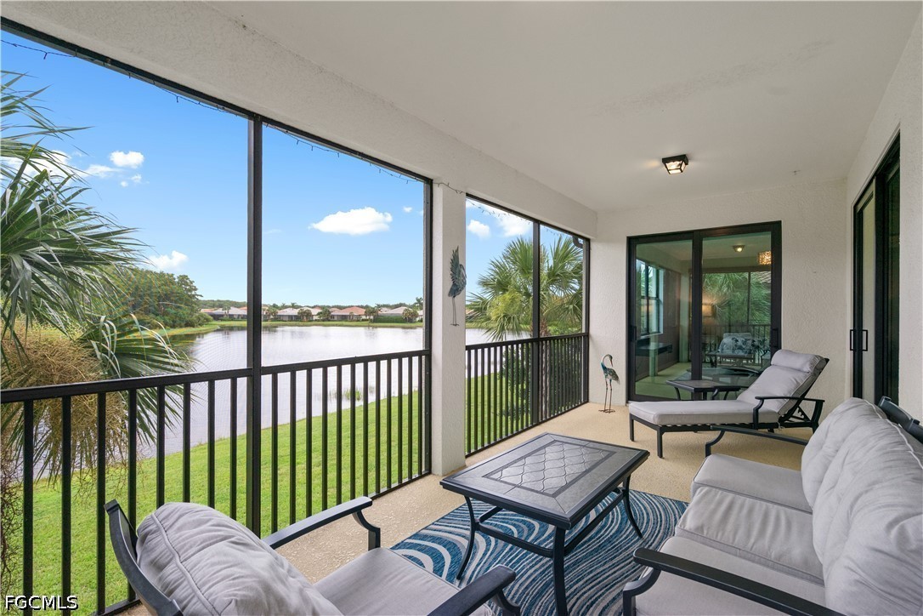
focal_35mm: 16
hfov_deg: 96.7
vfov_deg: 73.7
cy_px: 308
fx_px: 410
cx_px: 462
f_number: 8
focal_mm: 16
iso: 400
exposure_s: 1/250
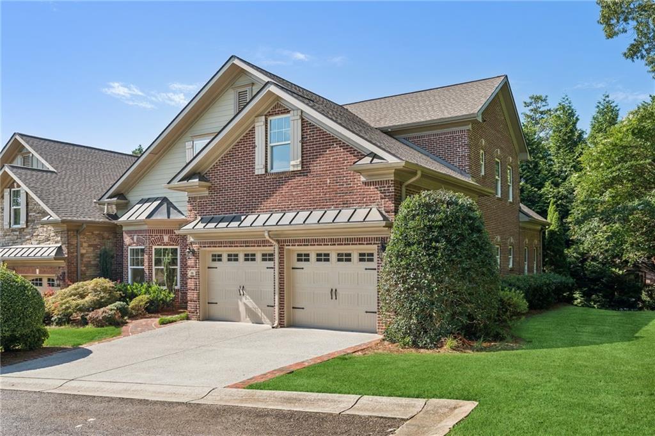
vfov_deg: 44.9
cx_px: 328
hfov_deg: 63.7
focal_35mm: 29
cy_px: 218
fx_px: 527
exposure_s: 1/160
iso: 100
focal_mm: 29
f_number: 8
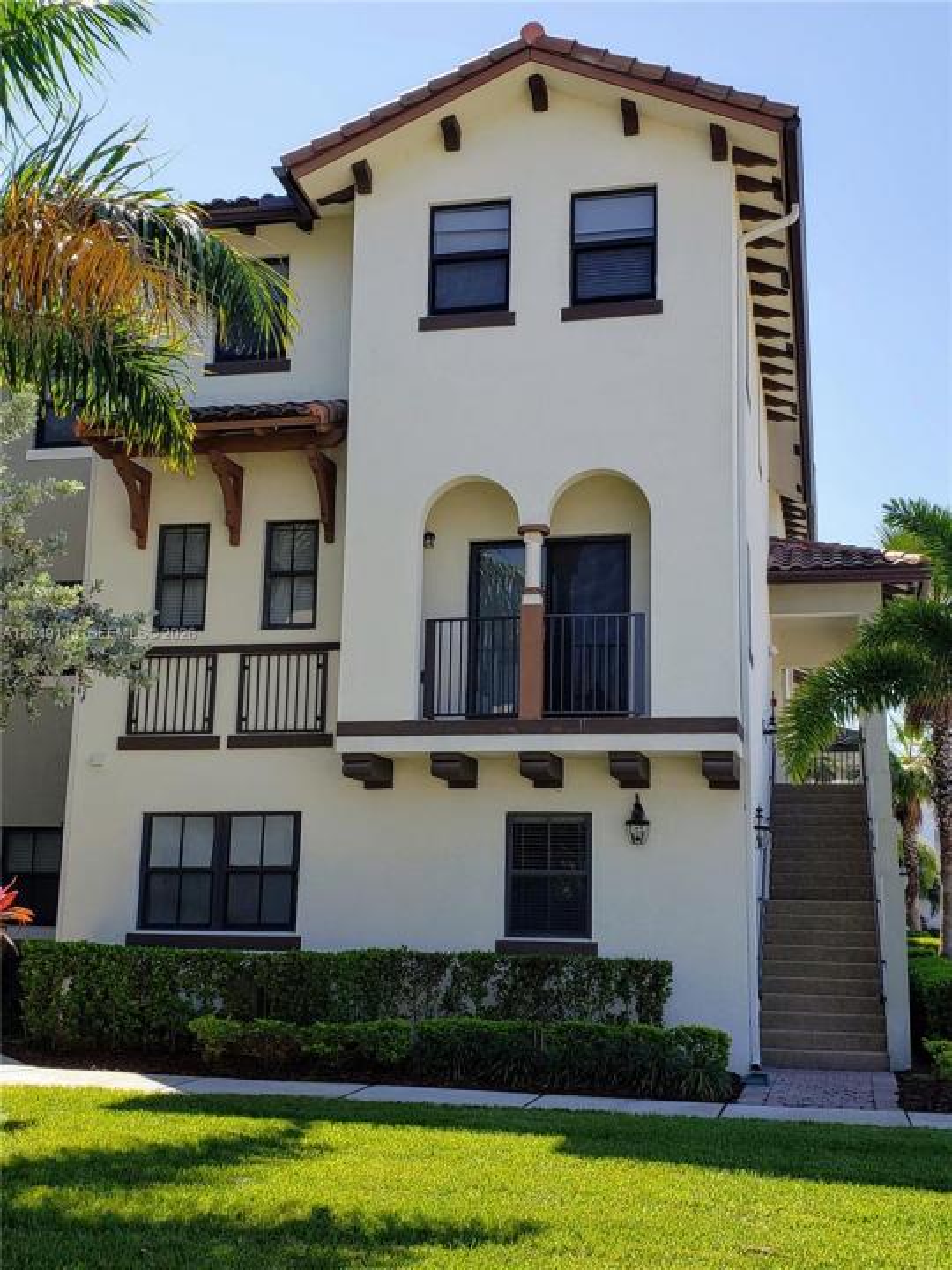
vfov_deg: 67.3
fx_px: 953
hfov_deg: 53.1
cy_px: 635
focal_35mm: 26
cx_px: 476
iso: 50
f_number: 2.4
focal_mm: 4.3
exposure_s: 1/942
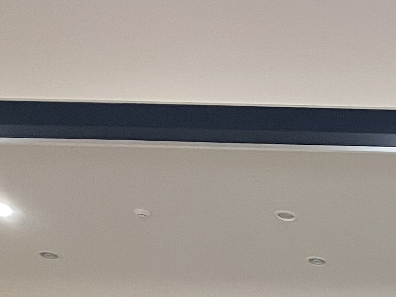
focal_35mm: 118
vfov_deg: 11.2
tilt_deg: +7.4
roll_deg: -0.6
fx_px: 1350
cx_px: 716
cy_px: 620
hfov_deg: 14.6
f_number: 1.6
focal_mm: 4.2
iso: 250
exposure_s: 1/60
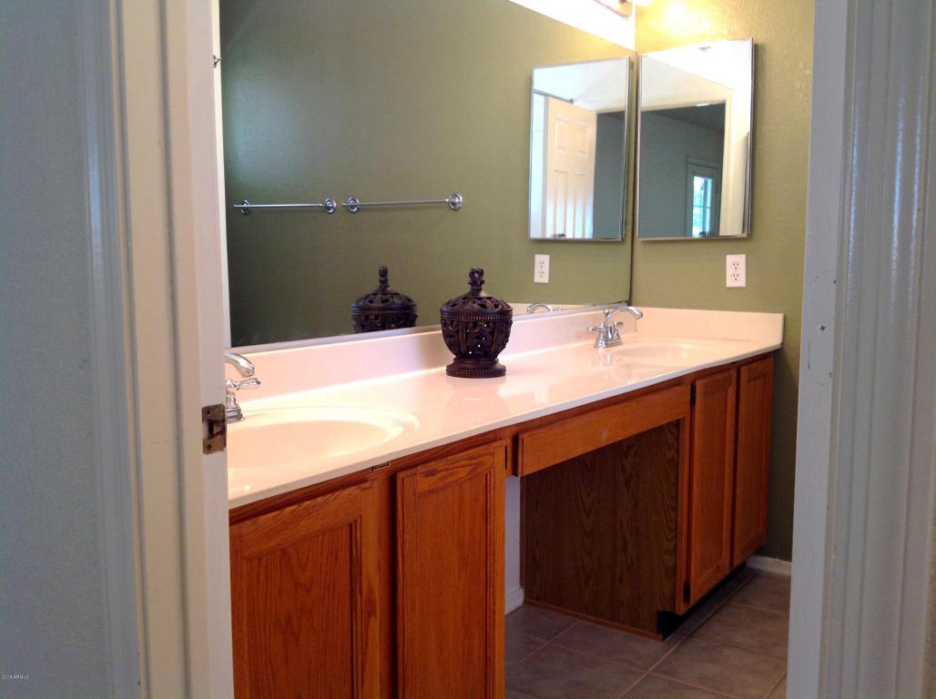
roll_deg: +0.3
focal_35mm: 35
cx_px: 468
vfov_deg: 40.6
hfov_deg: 52.7
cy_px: 350
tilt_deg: -7.3
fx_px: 945
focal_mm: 4.28
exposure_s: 1/15
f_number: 2.4
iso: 50
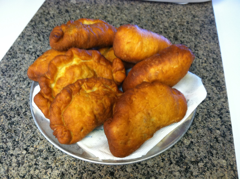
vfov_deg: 40.6
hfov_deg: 52.7
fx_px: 242
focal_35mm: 35
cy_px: 90
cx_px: 120
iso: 160
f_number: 2.8
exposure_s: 1/15
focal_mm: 3.85
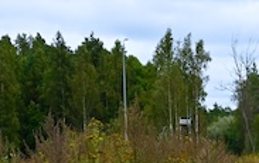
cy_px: 184
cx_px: 248
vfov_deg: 6.6
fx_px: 1414
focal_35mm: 200
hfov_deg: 10.4
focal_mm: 45
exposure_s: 1/250
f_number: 5.6
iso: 140
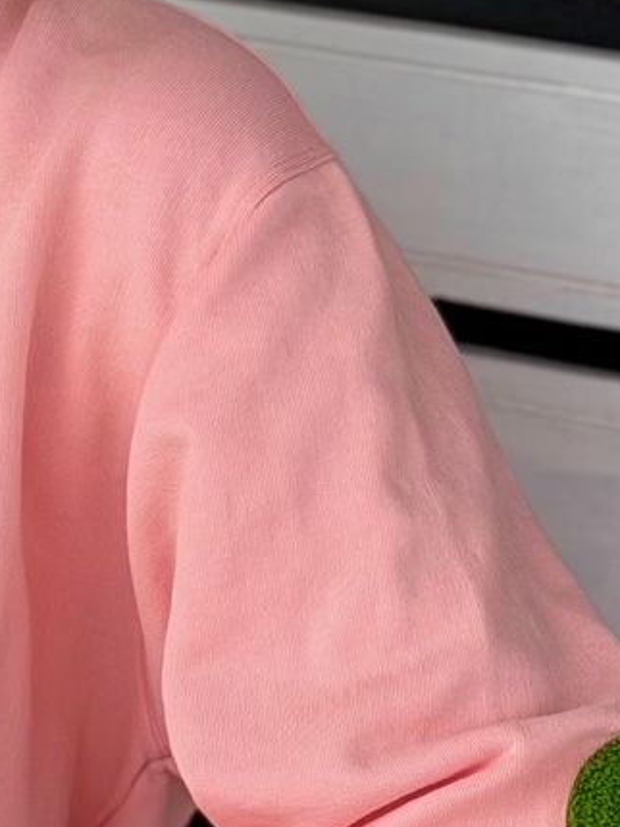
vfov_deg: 10.5
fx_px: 4487
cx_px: -381
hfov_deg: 7.7
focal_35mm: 188
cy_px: 233
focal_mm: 6.76
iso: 64
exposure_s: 1/2494
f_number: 1.78
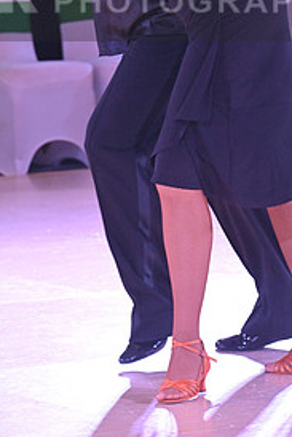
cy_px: -11
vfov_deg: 6.7
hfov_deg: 4.5
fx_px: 3730
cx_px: 151
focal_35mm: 307
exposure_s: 1/400
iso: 5000
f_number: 6.3
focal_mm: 145
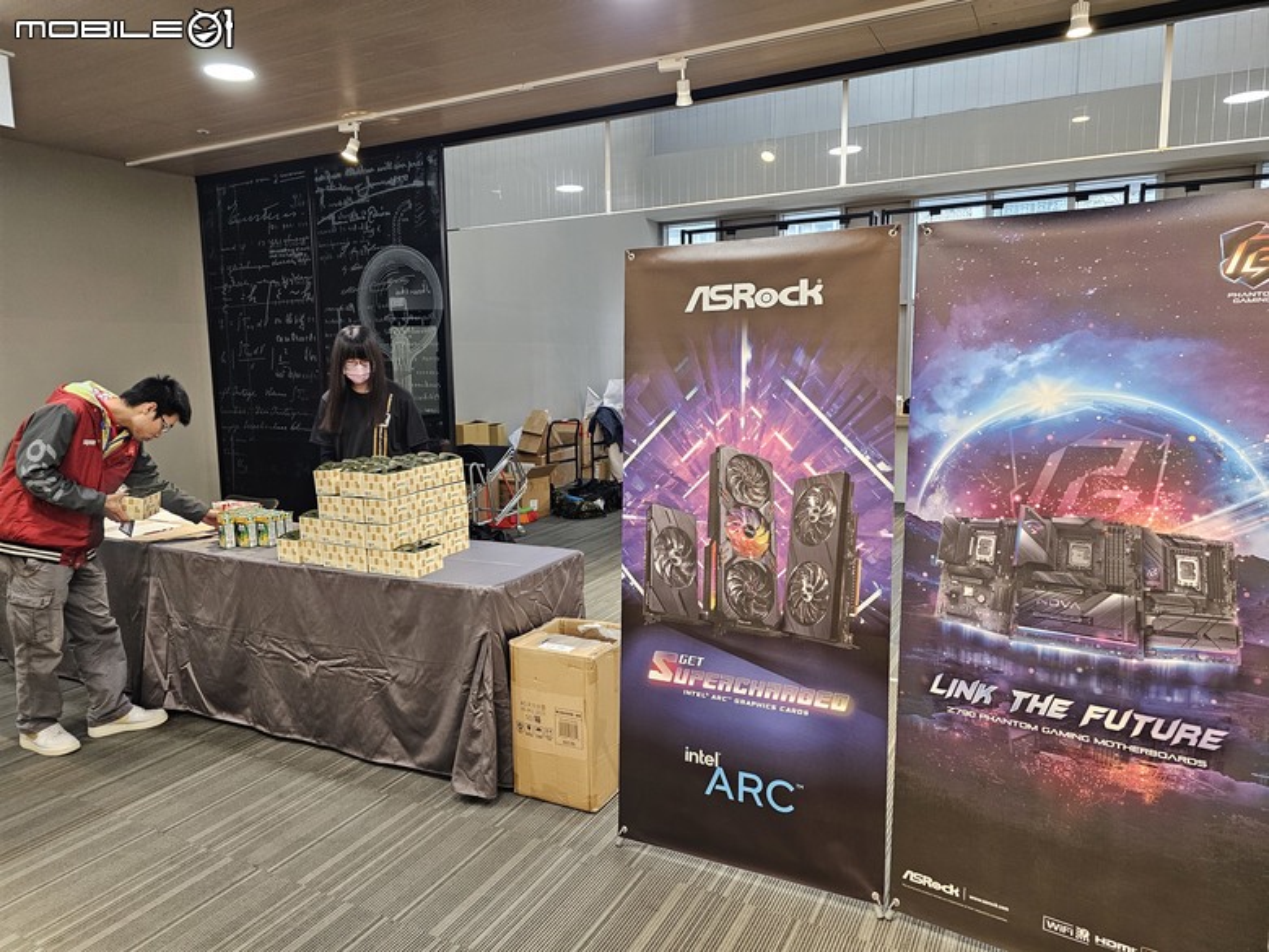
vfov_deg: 58.9
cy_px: 476
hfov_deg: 73.9
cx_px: 634
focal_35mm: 23
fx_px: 843
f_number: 1.7
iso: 640
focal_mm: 6.3
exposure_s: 1/120
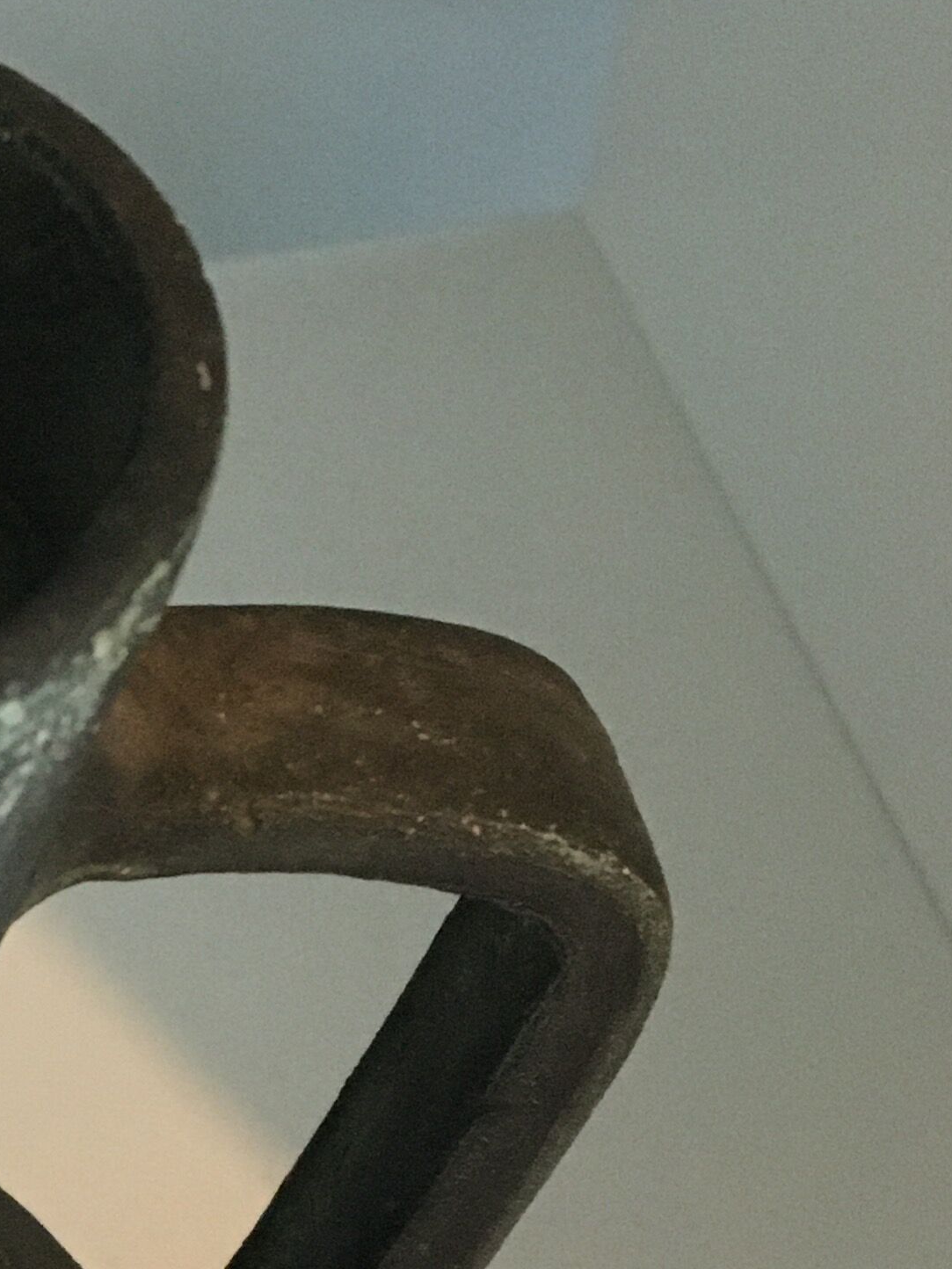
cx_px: -266
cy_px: 1072
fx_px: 2970
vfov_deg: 23.6
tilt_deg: -54.3
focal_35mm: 81
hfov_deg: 17.2
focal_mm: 4.15
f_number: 2.2
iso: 250
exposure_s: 1/17
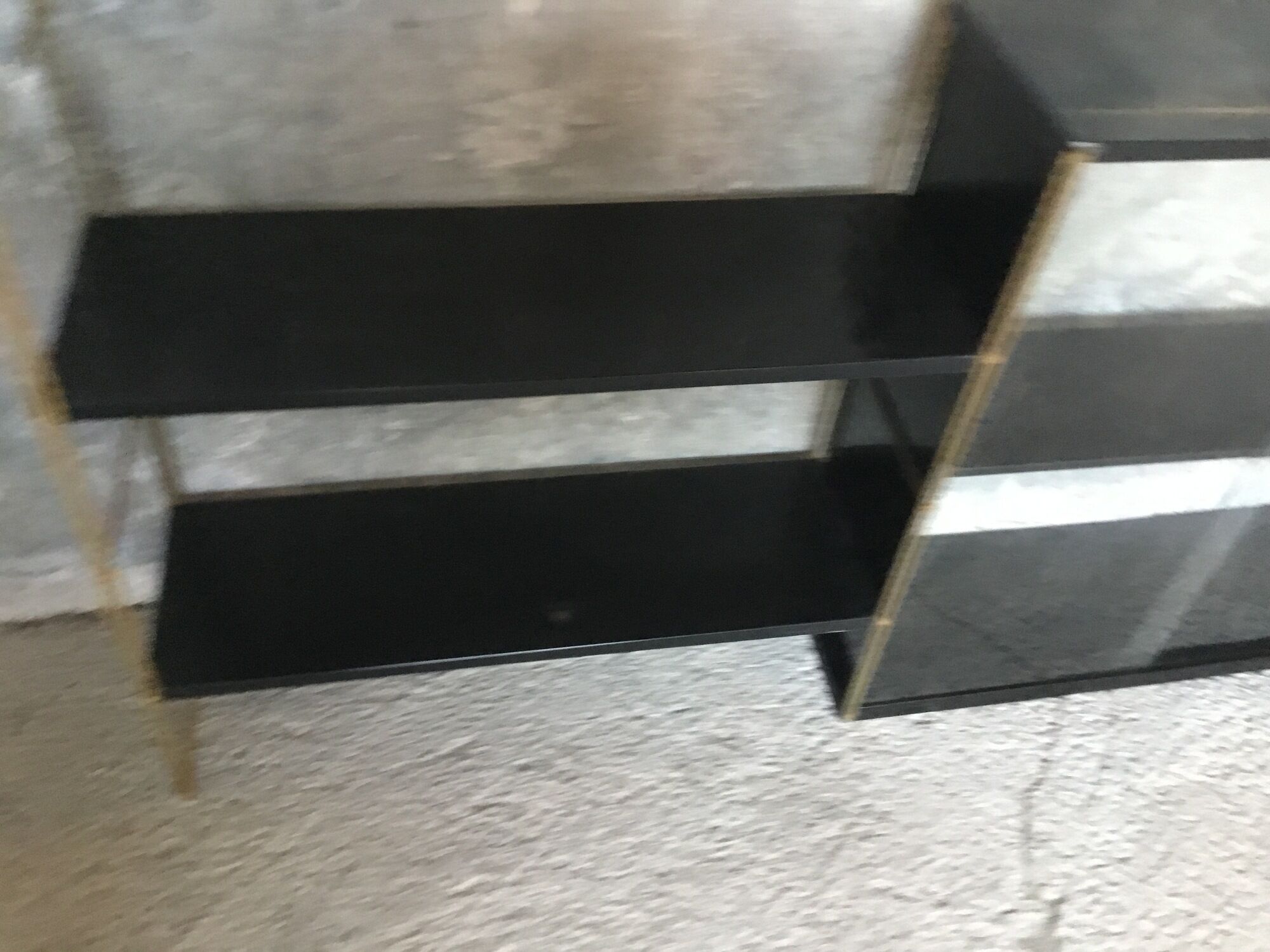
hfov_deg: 58.4
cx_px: 635
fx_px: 1137
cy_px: 476
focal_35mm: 31
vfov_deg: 45.4
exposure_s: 1/17
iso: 500
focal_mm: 3.3
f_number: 2.4
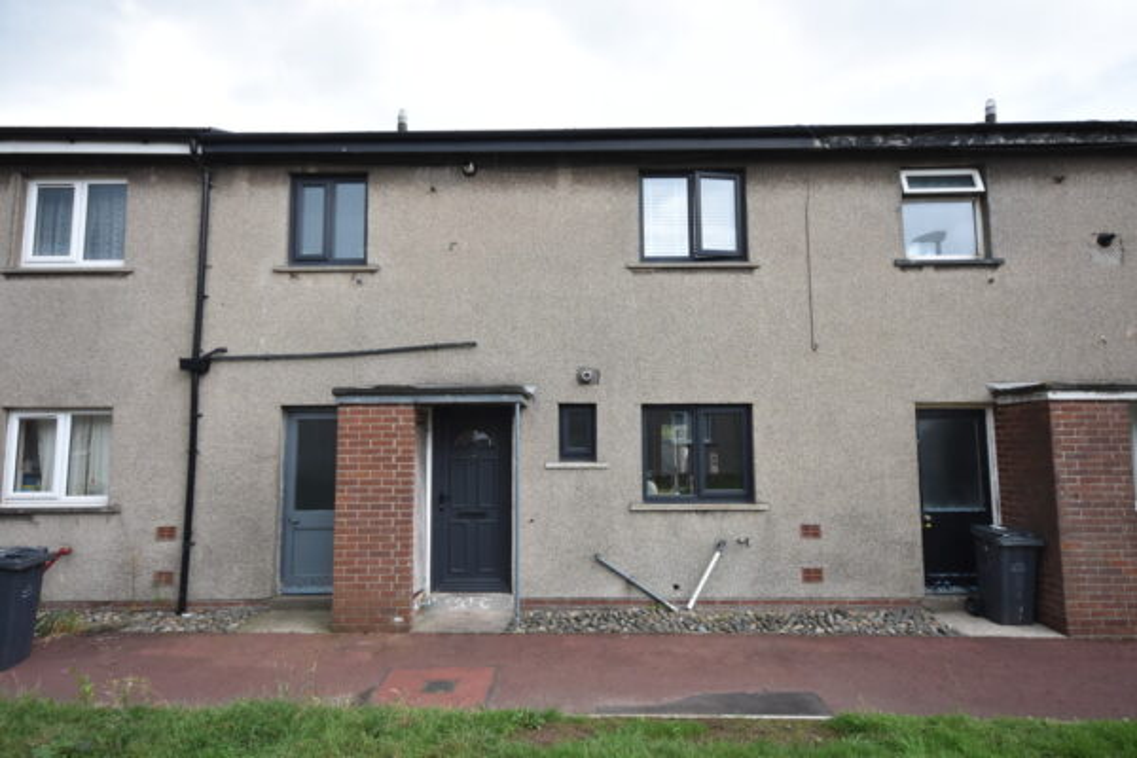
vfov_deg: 59.5
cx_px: 568
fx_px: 663
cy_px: 379
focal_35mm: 21
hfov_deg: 81.2
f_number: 8
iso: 800
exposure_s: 1/250
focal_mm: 14
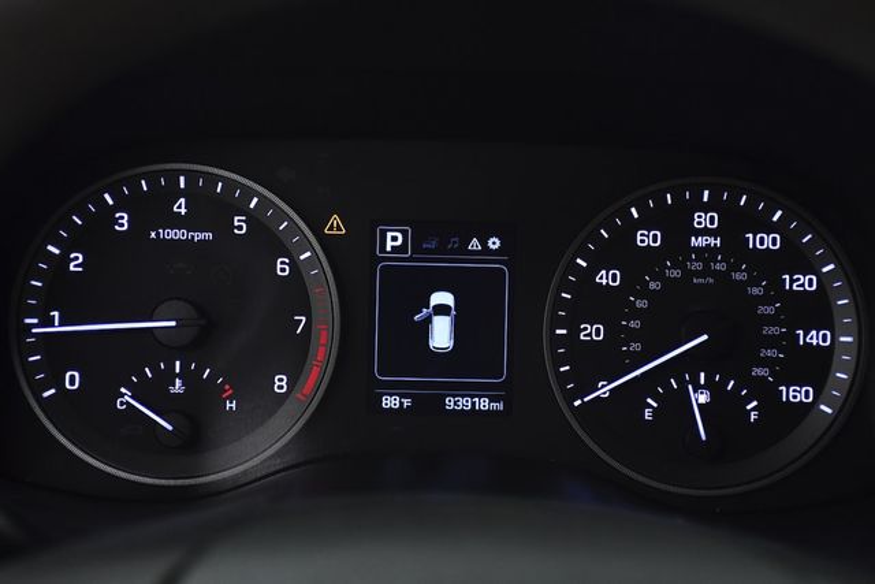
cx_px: 438
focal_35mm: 75
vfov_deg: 18.2
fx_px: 1823
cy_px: 292
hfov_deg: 27.0
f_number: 4.8
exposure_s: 1/160
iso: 1250
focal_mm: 50
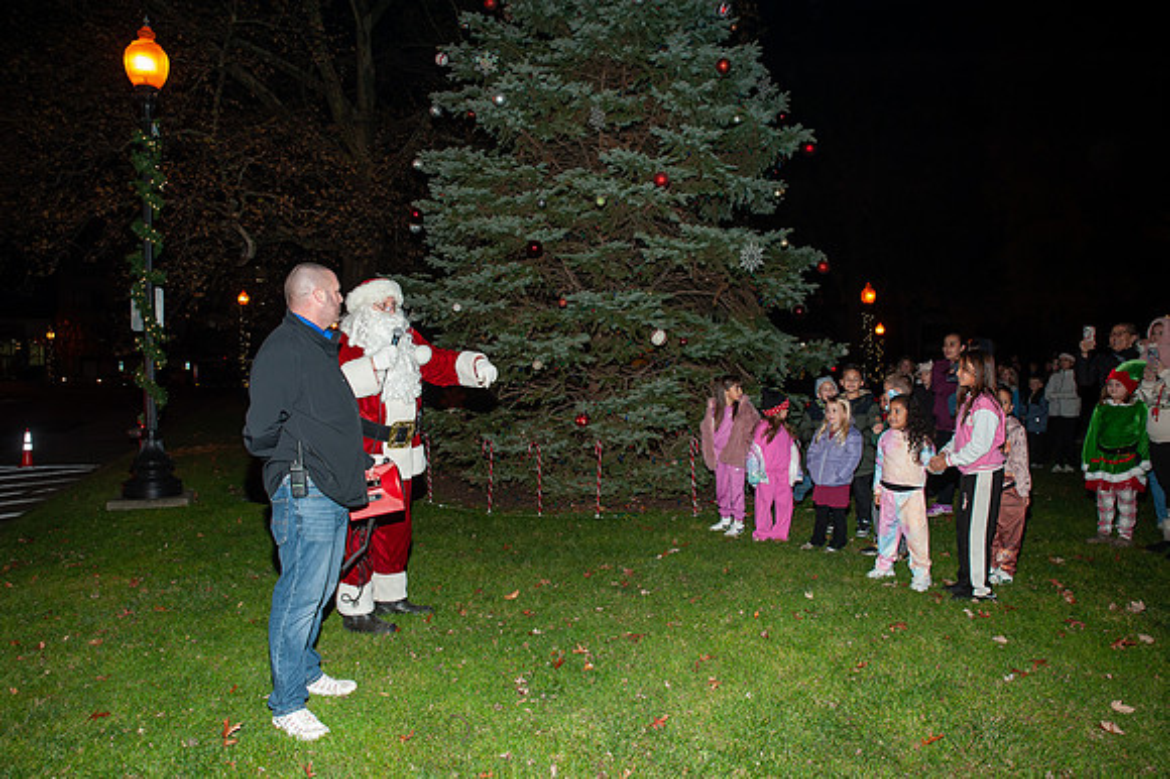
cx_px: 585
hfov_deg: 73.8
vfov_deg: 53.1
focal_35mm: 24
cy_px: 390
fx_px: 780
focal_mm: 24
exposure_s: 1/200
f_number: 6.3
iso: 500
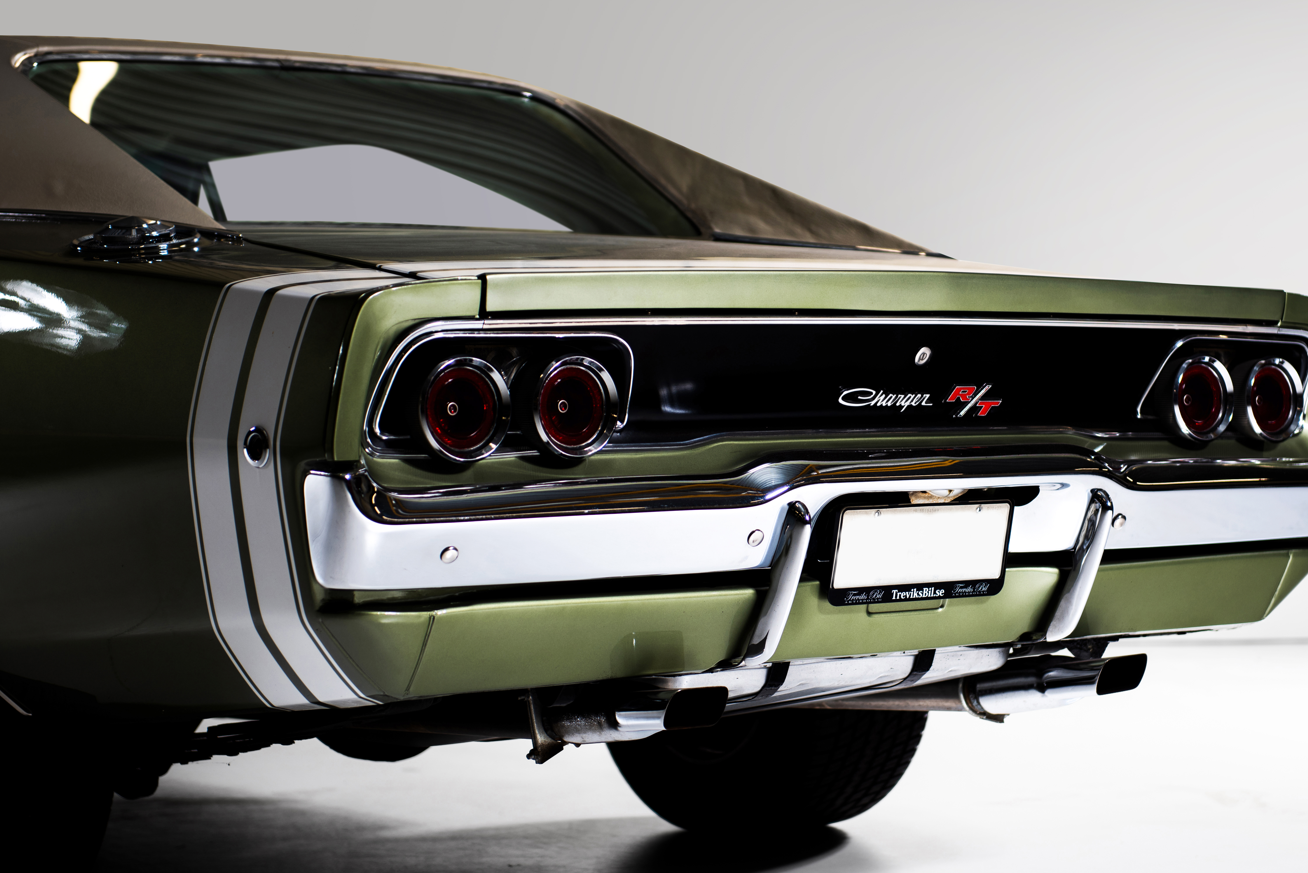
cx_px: 725
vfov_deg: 15.9
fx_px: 3125
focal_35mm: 86
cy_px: 462
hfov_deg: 23.6
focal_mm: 70
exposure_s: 1/125
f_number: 2.8
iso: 100
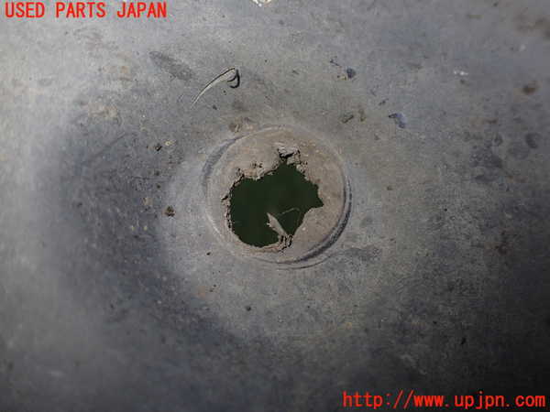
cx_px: 275
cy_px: 206
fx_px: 477
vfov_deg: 46.8
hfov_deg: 60.0
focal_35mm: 30
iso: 200
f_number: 2.3
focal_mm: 5.4
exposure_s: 1/125
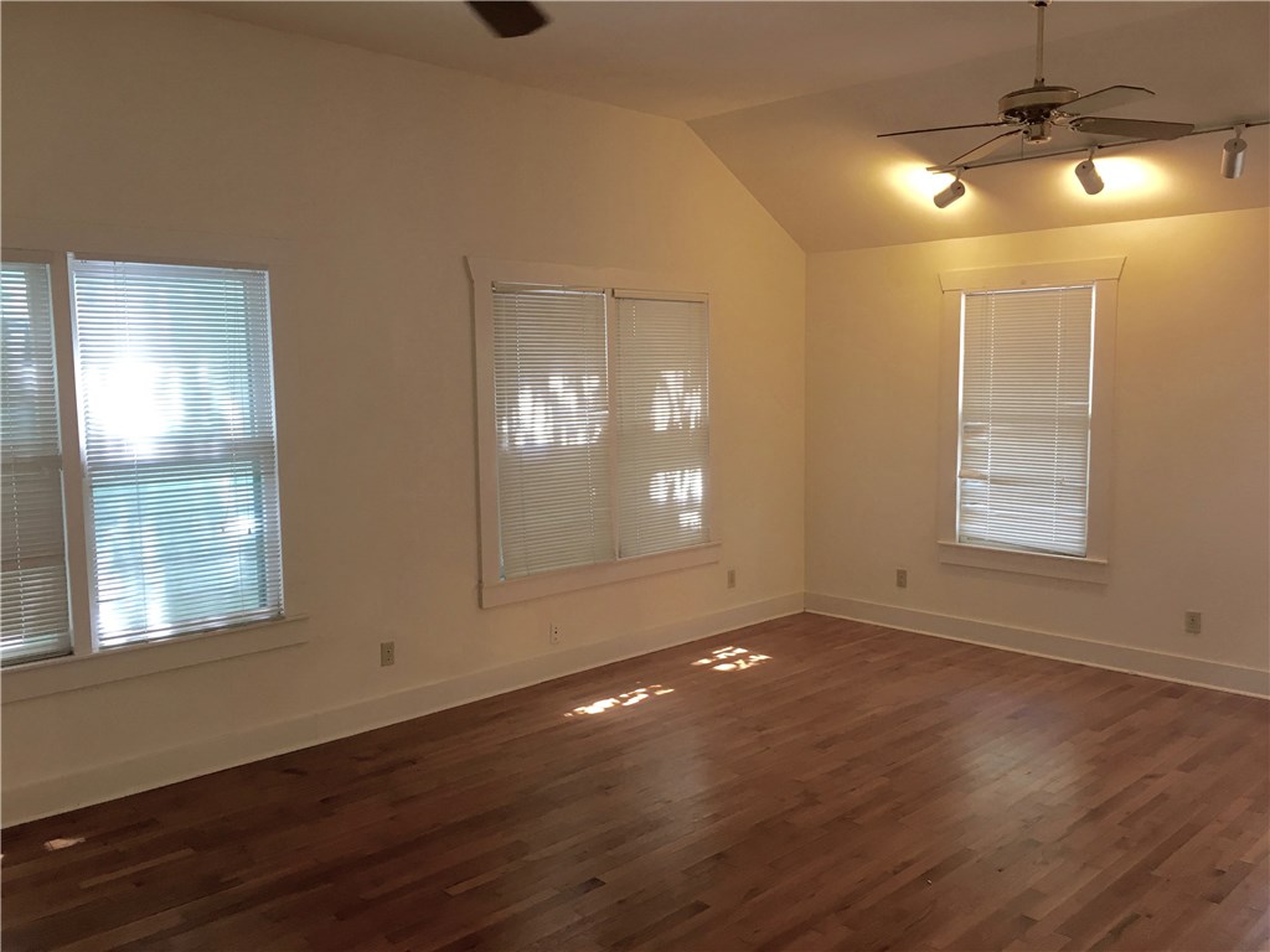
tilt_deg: -5.0
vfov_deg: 48.2
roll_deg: +0.7
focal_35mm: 29
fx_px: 1064
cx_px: 635
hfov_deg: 61.7
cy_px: 476
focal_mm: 4.15
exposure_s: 1/30
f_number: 2.2
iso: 64
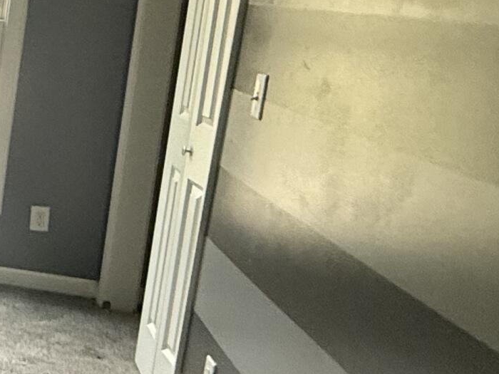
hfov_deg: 19.4
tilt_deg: -9.7
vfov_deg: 24.3
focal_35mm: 60
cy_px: 122
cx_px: -486
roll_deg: -0.4
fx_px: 865
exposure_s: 1/60
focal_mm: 2.22
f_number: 2.2
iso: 500
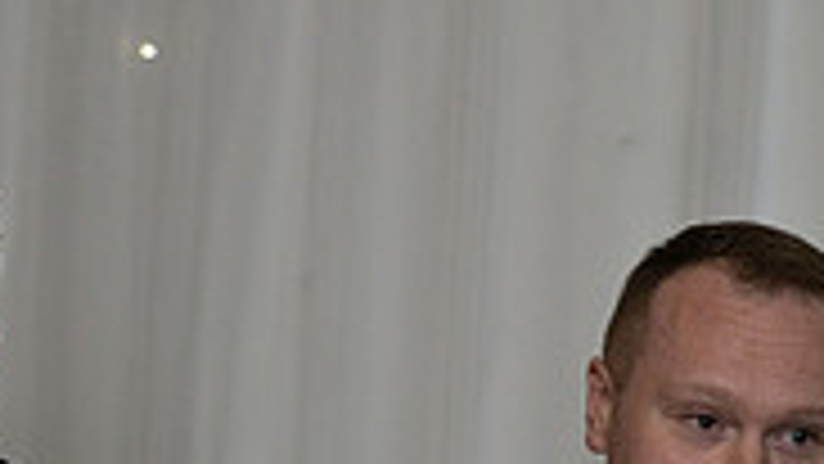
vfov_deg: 2.0
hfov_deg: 3.5
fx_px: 13396
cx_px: 779
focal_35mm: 613
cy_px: 439
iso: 320
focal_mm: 185
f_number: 2.8
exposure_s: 1/160
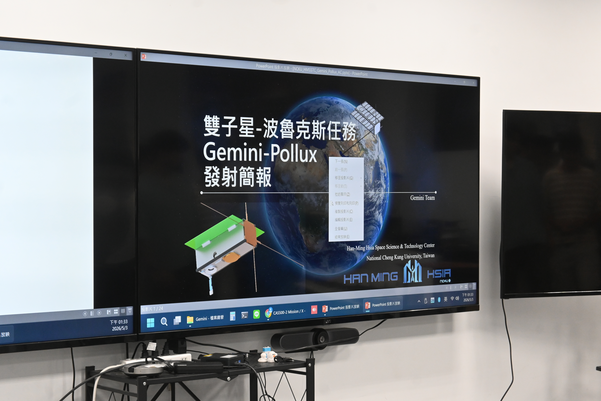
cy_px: 200
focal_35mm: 75
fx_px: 1252
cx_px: 300
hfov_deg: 27.0
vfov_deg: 18.2
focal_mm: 50
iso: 1600
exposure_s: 1/80
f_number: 6.3
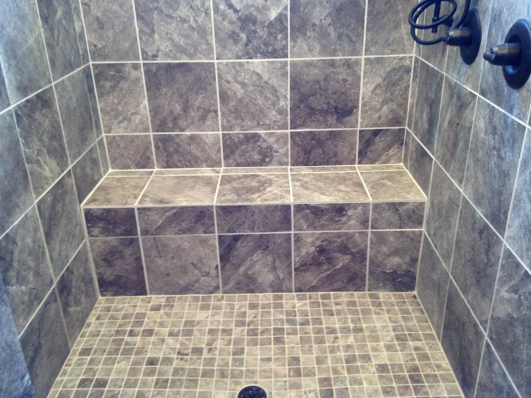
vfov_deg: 41.8
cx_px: 267
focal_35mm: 34
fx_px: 522
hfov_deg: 54.0
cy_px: 194
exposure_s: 1/15
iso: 400
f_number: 2.4
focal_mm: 4.12
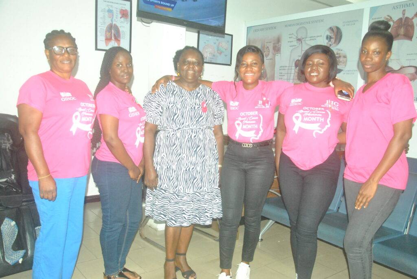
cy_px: 140
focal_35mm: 33
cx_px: 208
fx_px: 383
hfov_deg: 57.2
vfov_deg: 40.1
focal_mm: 22
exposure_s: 1/60
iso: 1600
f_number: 5.6
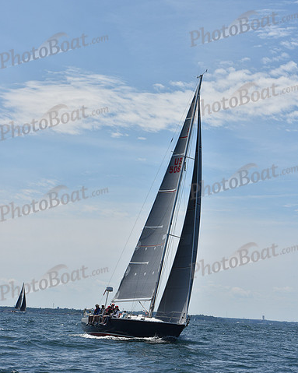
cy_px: 150
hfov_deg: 13.3
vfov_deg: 16.6
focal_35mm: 116
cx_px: 149
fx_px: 1279
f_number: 9
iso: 250
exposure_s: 1/1600
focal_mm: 102
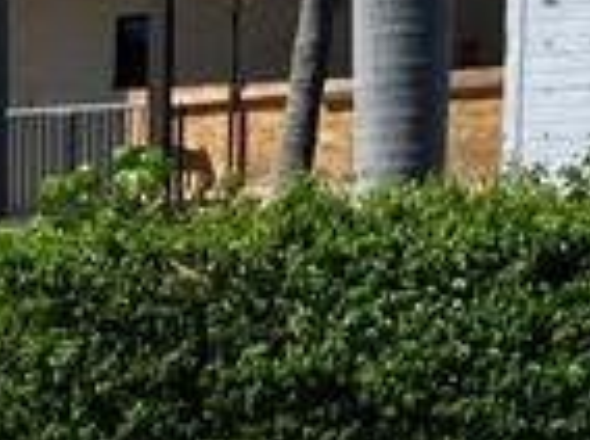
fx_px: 3437
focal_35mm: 202
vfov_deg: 7.0
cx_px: -399
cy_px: 930
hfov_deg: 9.4
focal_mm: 3.99
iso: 32
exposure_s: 1/3745
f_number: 1.8
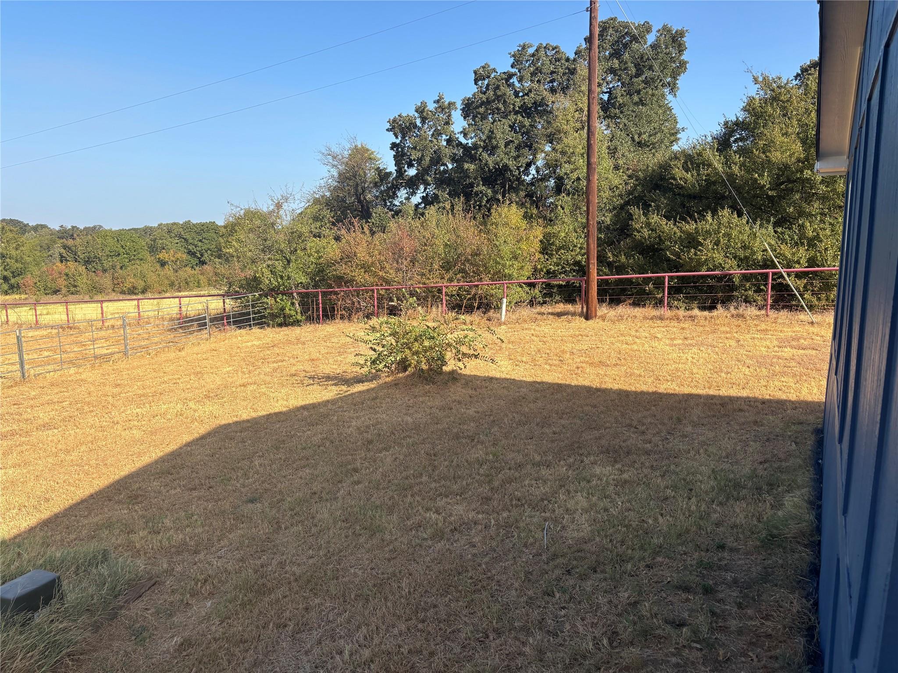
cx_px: 449
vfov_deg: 53.1
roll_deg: +0.2
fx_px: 674
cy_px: 336
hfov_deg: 67.3
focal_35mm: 26
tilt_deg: -8.9
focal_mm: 5.96
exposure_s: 1/1783
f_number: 1.6
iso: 50
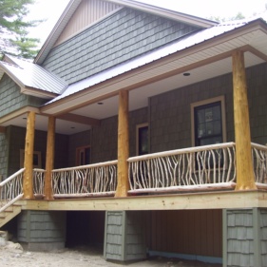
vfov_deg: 39.2
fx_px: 375
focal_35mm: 43
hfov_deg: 39.1
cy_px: 134
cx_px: 119
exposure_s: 1/50
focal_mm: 6
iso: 80
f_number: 2.7
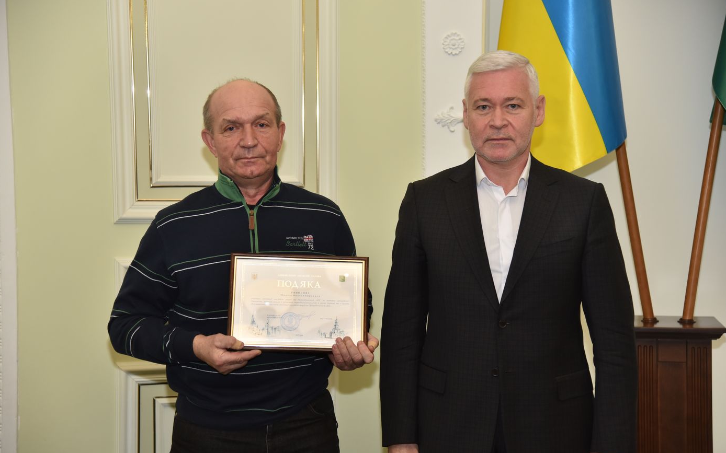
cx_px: 363
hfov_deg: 28.6
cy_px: 242
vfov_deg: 18.1
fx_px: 1424
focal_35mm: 72
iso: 800
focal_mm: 70
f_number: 4
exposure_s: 1/200
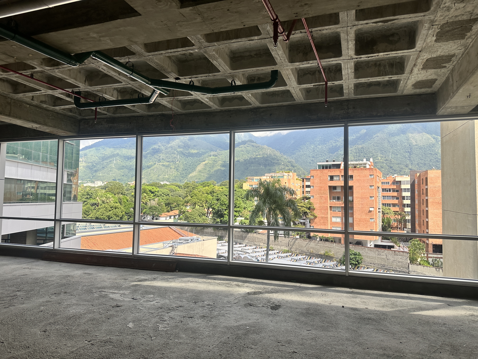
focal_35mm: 24
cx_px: 239
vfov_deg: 56.8
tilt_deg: +2.5
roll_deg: -0.8
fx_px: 331
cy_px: 180
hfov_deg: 71.6
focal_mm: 6.86
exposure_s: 1/1272
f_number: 1.78
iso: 80
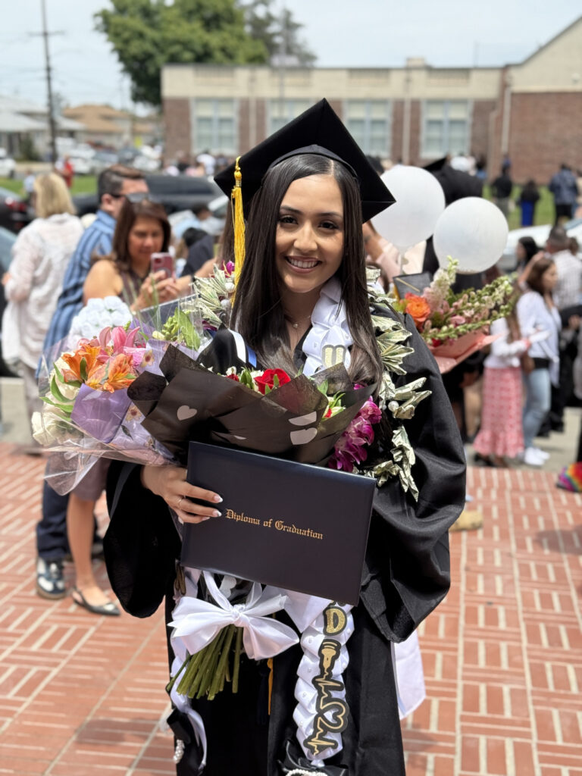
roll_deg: -0.9
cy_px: 388
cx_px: 291
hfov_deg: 30.3
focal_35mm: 48
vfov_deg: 39.7
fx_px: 1076
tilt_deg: -12.6
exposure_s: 1/2762
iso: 100
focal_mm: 6.76
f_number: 1.78
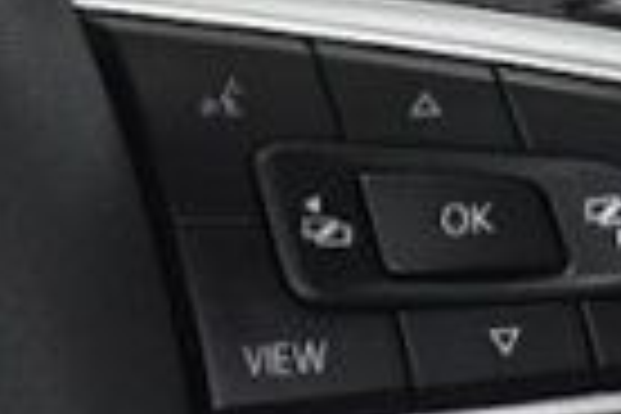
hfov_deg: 7.4
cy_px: 623
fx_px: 4605
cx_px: -662
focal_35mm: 267
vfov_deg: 5.1
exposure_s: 1/125
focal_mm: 24
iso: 2000
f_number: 5.6
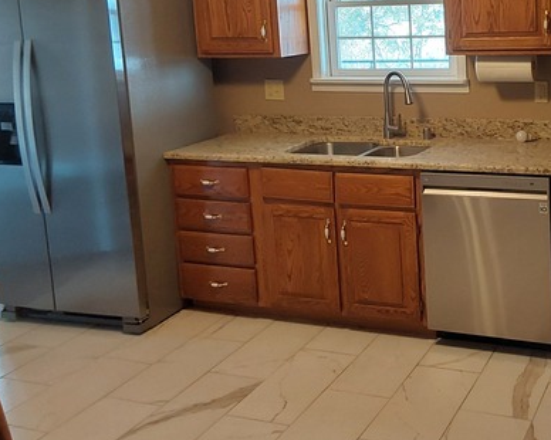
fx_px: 766
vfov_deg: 31.6
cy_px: 118
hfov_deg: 38.1
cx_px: 444
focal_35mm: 47
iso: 125
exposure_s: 1/60
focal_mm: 2.91
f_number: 1.9
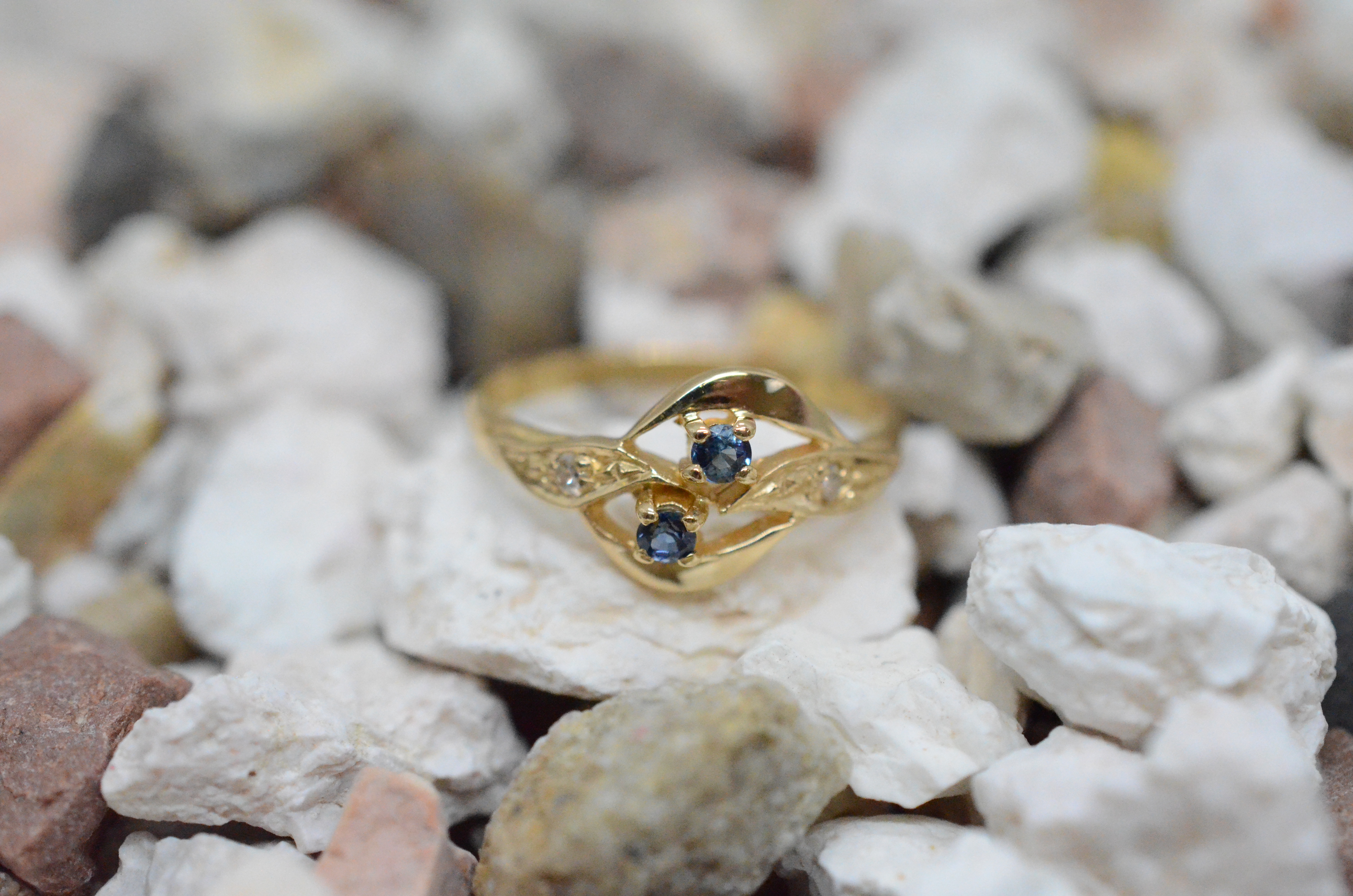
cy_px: 448
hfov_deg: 33.5
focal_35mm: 60
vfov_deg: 22.5
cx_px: 676
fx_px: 2250
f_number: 6.3
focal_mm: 40
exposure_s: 1/2500
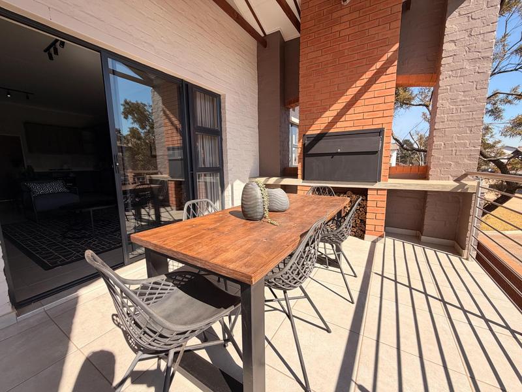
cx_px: 261
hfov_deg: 102.1
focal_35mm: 14
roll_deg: +1.3
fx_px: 211
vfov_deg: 85.7
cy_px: 196
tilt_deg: -6.3
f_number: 2.2
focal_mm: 2.22
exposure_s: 1/770
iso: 40
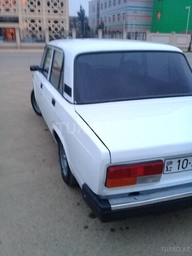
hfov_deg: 45.4
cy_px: 128
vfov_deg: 58.4
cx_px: 96
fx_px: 229
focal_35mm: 31
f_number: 2.2
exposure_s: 1/17
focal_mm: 3.3
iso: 200
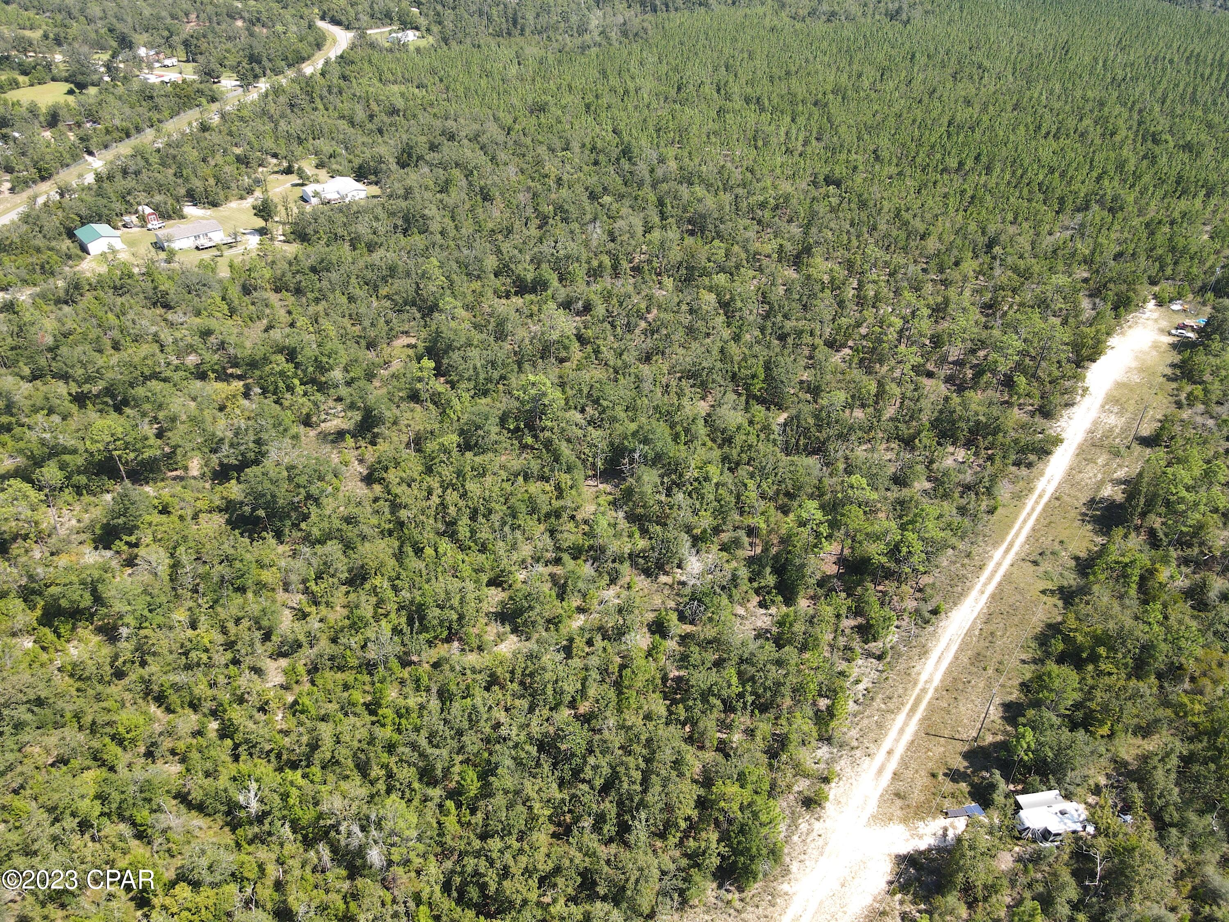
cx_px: 614
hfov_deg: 71.6
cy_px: 461
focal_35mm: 24
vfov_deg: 56.8
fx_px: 852
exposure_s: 1/320
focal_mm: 4.5
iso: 100
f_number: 2.8
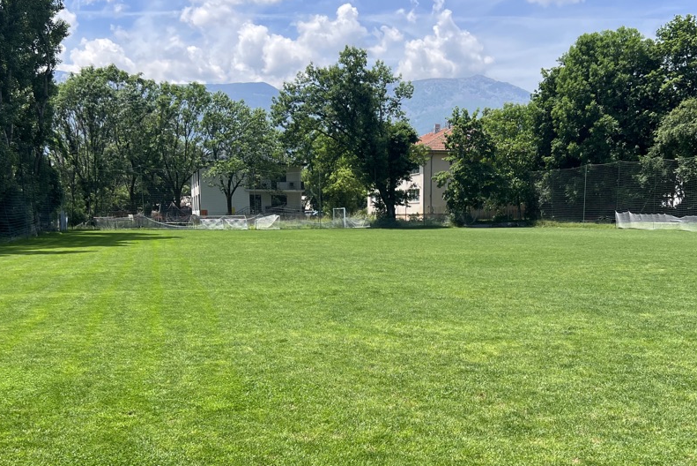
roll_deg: +1.4
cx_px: 392
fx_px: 794
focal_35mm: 41
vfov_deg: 32.2
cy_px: 334
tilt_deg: -8.8
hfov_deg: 47.3
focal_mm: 5.7
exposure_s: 1/1901
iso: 50
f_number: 1.5
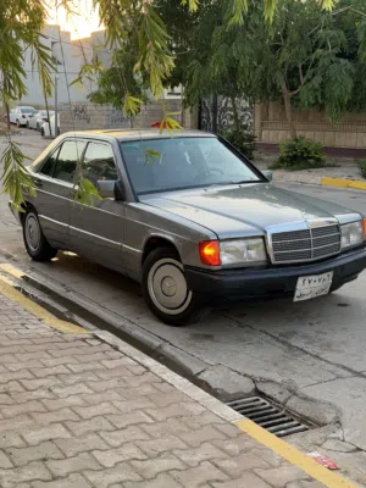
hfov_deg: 30.3
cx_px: 183
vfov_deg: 39.7
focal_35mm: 48
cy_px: 244
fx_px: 677
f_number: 1.78
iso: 50
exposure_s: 1/131
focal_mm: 6.76
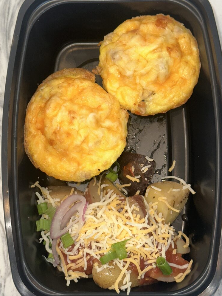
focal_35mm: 58
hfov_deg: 25.2
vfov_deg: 33.2
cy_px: 149
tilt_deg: -80.9
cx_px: 111
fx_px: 496
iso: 64
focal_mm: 6.86
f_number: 1.78
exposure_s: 1/57
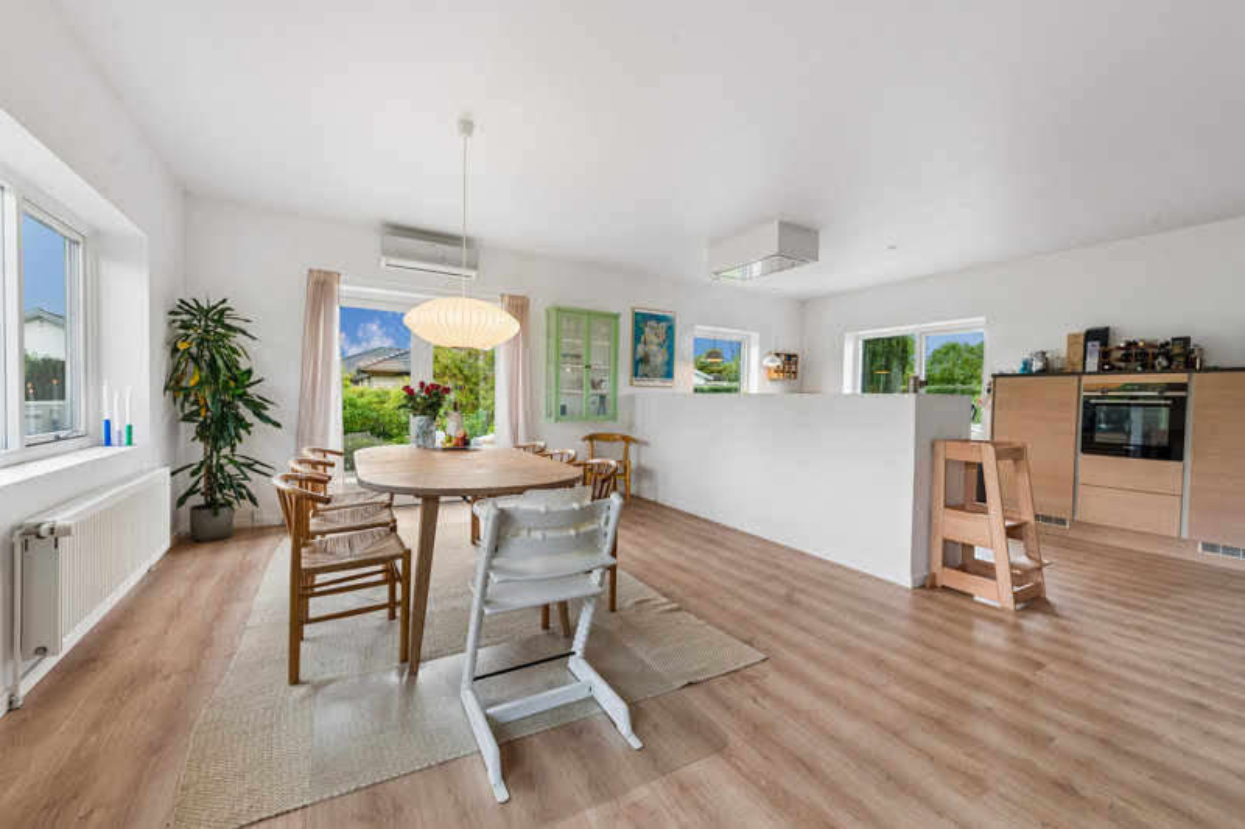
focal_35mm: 14
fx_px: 484
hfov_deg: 104.3
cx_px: 622
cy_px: 414
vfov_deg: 81.2
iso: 250
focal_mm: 14
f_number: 9
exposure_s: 1/4
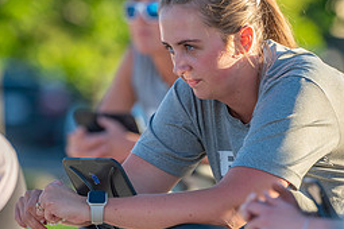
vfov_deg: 2.8
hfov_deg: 4.3
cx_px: 212
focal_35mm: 484
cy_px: 112
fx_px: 4625
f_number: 3.2
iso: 250
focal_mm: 200
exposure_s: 1/1000
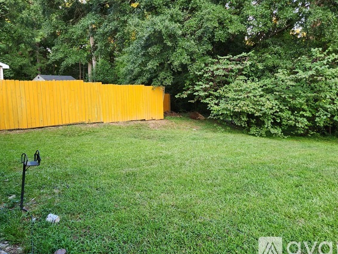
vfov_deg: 51.2
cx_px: 156
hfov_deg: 65.2
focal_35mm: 27
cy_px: 111
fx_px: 264
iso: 100
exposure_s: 1/180
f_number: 1.8
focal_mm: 5.4
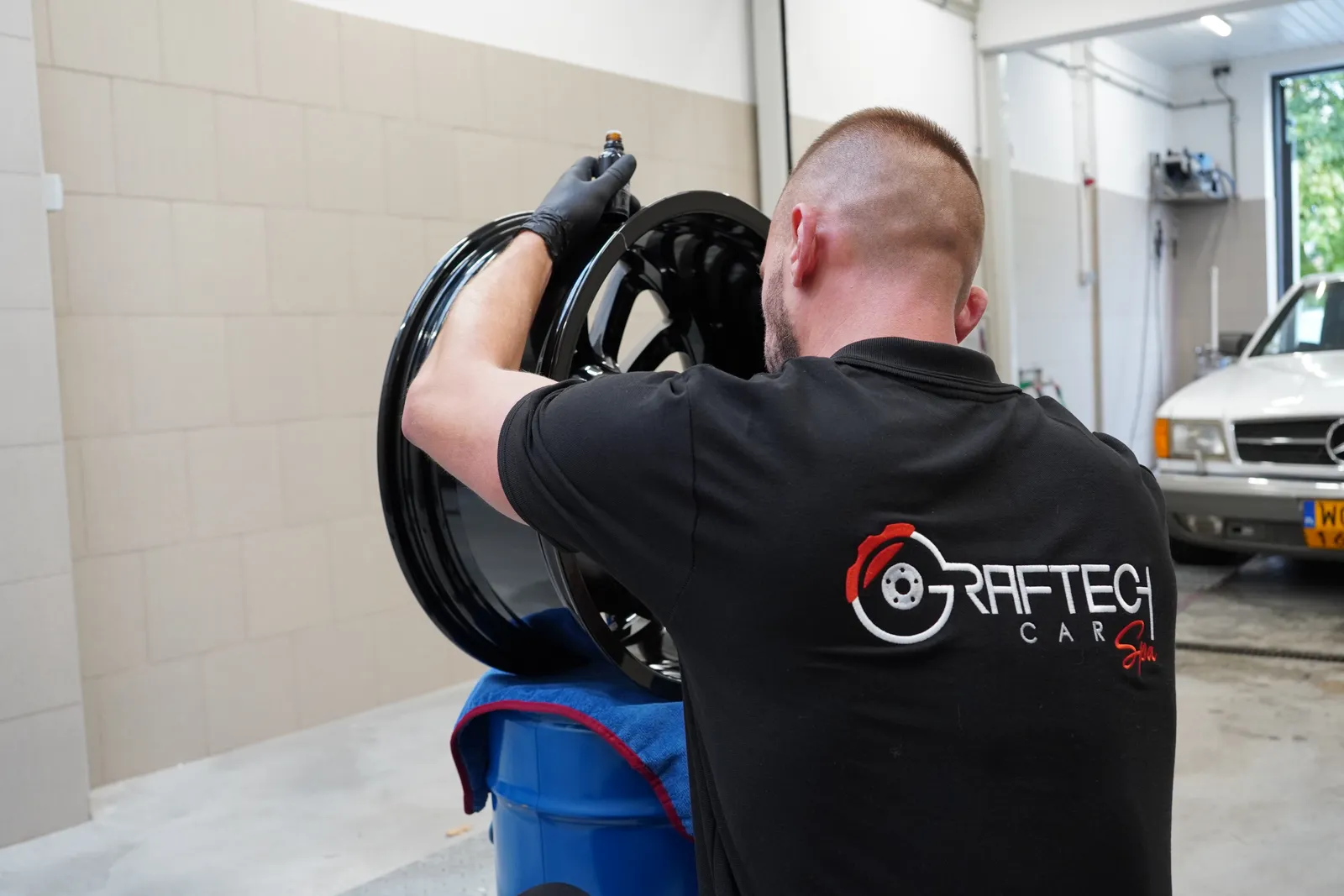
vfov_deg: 37.9
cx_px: 672
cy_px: 448
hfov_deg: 54.5
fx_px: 1305
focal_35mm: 35
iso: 1600
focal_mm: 23.3
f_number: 4
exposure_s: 1/160
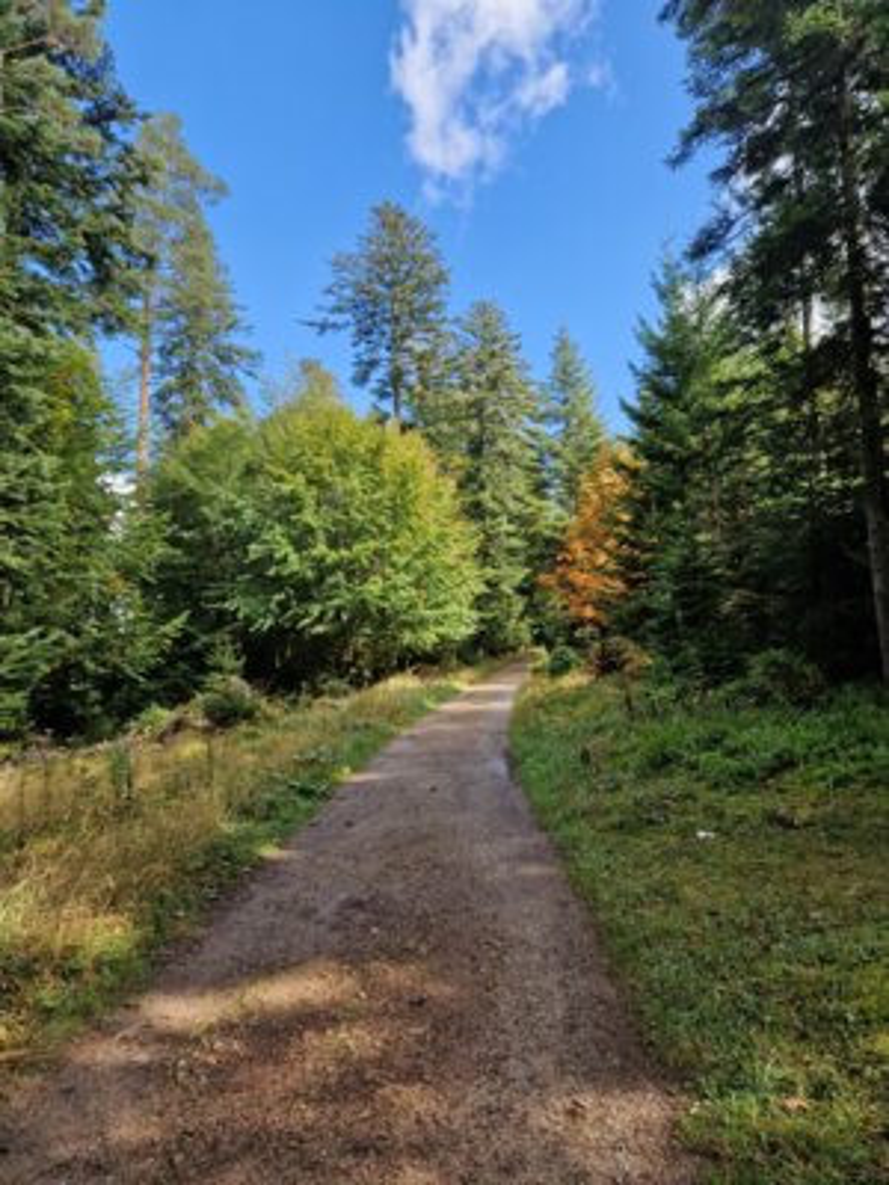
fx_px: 788
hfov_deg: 58.9
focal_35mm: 23
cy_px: 592
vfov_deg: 73.9
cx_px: 444
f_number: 1.8
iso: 50
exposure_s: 1/352
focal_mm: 5.4
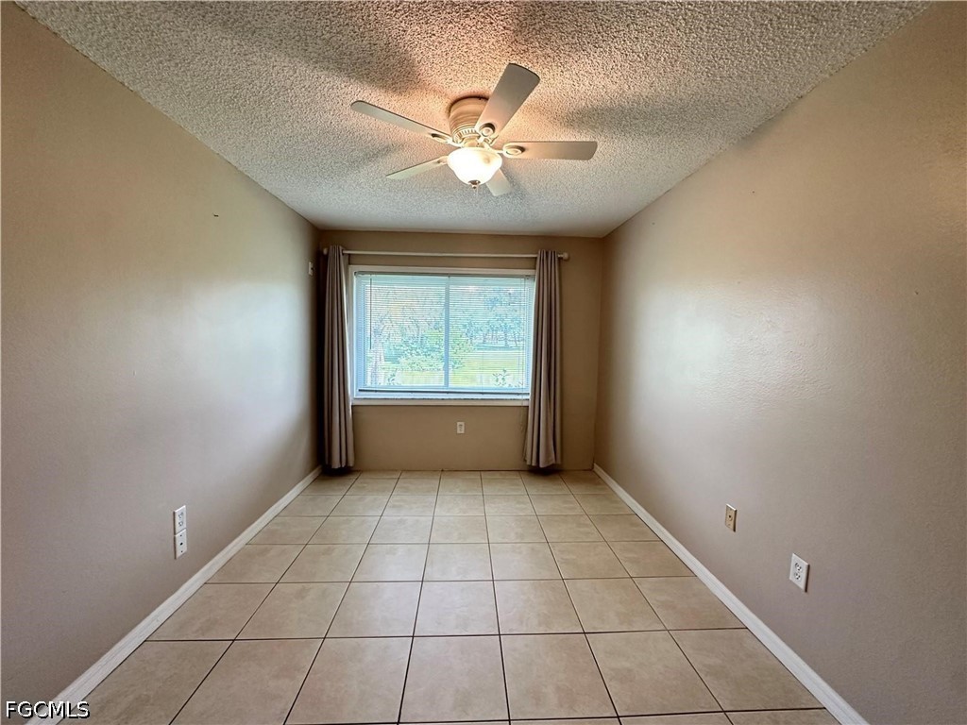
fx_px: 391
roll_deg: -1.7
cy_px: 362
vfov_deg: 85.7
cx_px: 484
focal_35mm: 14
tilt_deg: -4.1
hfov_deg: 102.1
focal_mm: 2.22
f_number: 2.2
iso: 250
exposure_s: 1/120
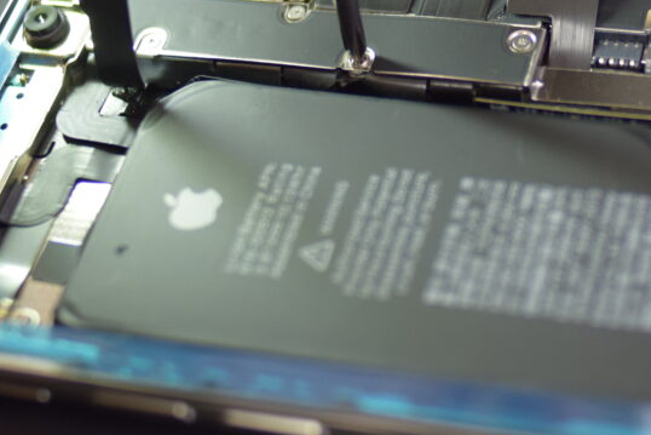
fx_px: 1447
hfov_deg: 24.7
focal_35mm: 80
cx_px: 571
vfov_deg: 16.9
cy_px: 62
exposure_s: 1/125
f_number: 2.8
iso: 800
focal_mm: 28
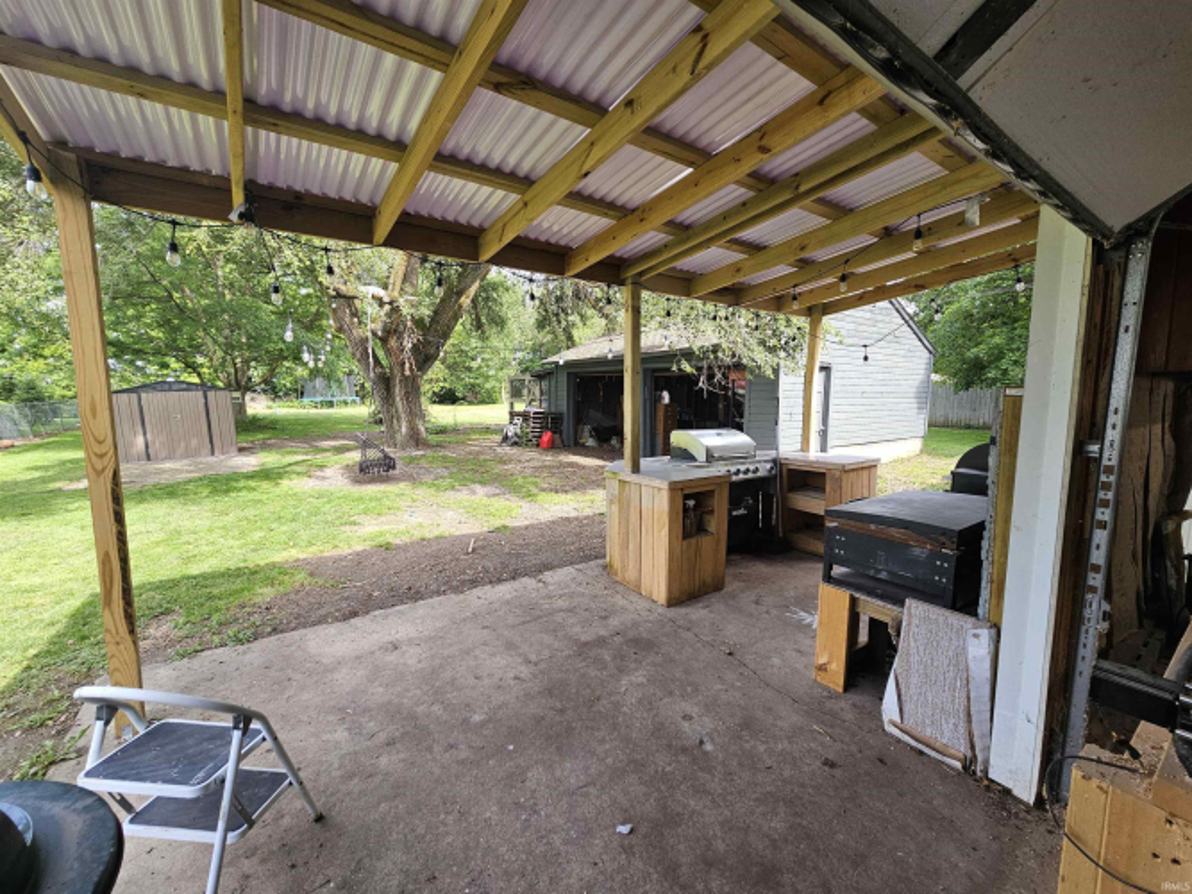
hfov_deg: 106.2
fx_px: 448
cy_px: 447
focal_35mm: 13
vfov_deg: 89.9
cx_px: 596
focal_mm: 2.2
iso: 50
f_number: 2.2
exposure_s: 1/193
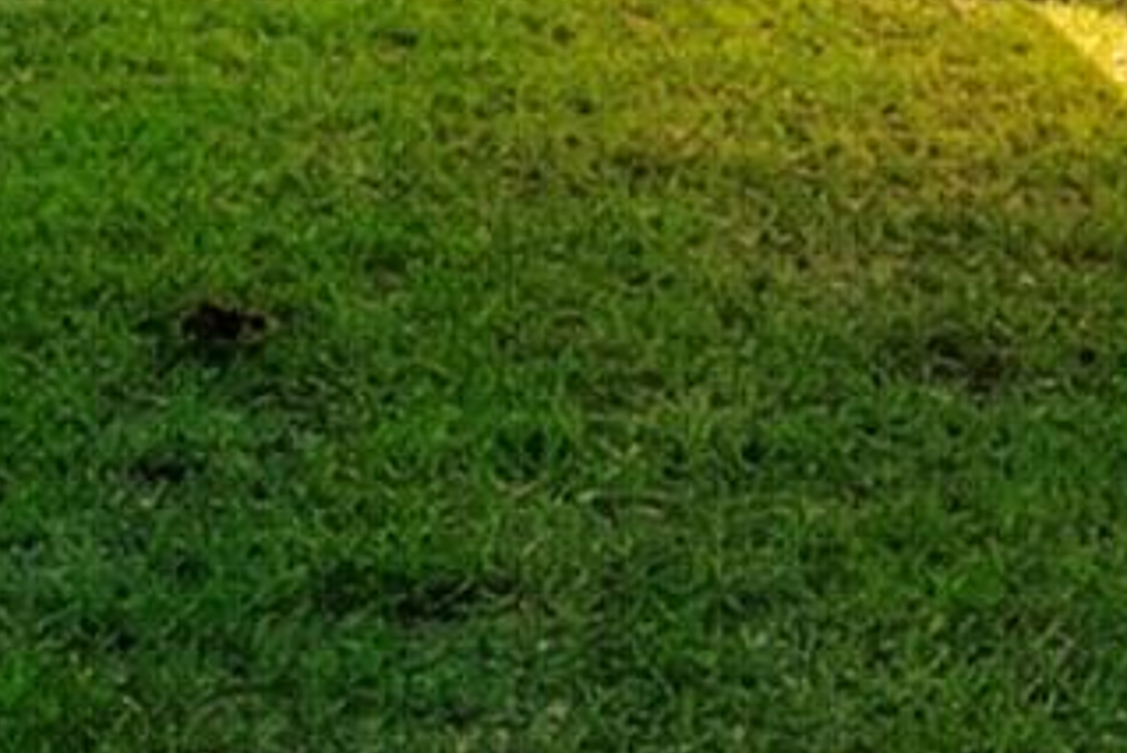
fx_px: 3414
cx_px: 265
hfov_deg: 18.6
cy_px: -840
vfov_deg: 11.2
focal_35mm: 109
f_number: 5.6
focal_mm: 17
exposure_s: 1/400
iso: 100
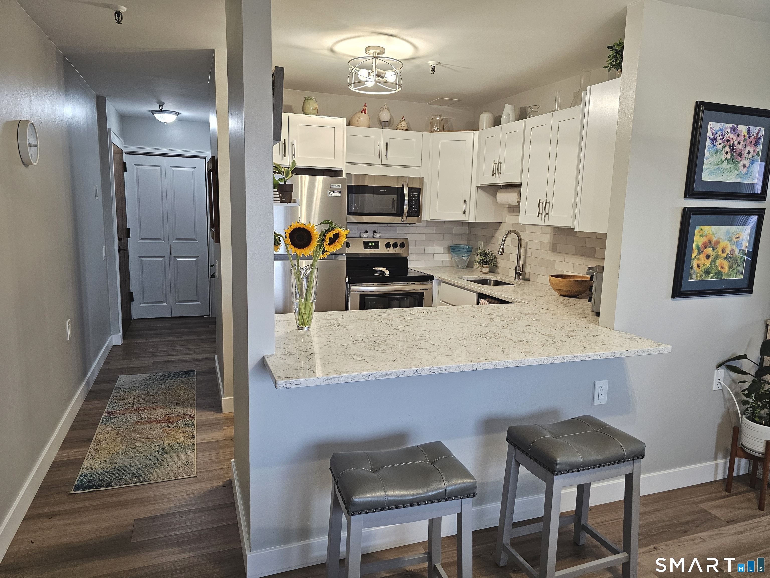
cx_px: 385
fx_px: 512
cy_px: 289
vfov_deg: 58.9
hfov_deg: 73.9
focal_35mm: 23
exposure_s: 1/120
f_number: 1.7
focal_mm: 6.3
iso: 320
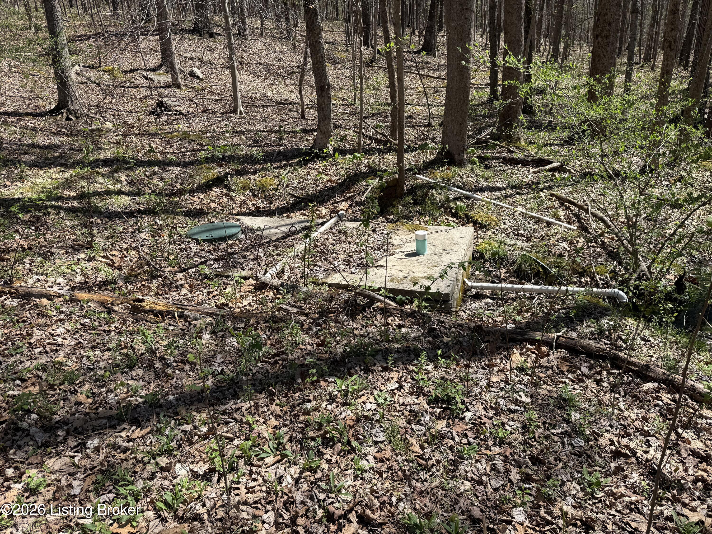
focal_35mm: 24
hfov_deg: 71.6
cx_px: 356
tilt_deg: -20.9
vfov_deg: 56.8
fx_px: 494
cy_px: 267
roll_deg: +4.8
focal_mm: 6.76
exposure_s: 1/2445
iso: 80
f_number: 1.78
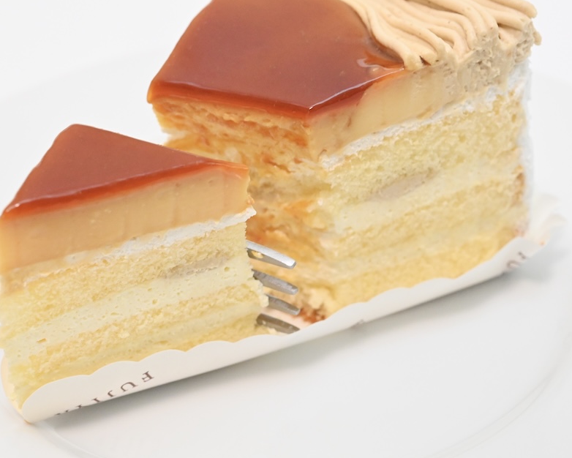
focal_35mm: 72
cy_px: 231
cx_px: 225
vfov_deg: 21.3
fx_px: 1219
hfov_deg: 26.3
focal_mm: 60
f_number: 10
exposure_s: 1/160
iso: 6400
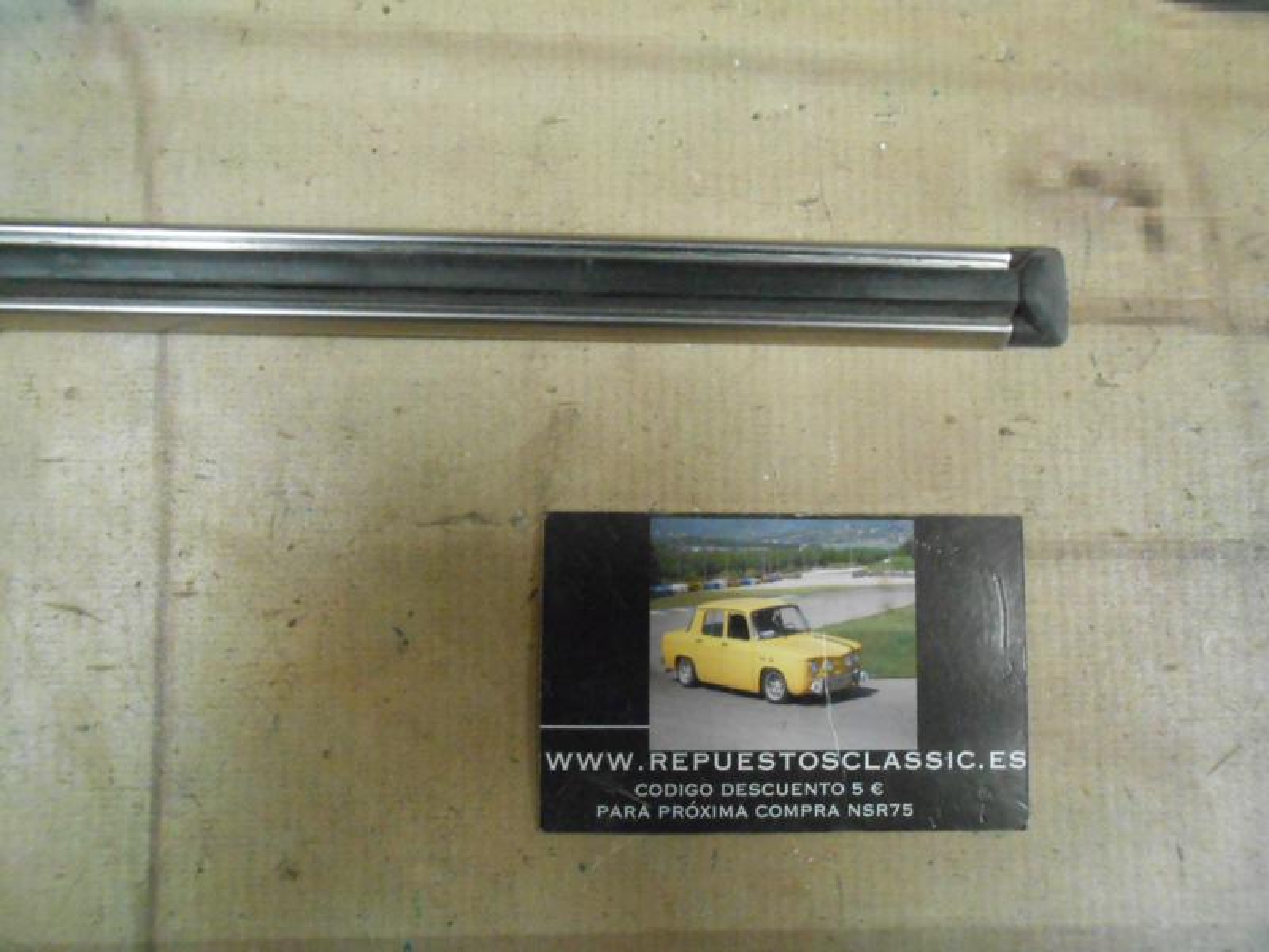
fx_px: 953
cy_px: 476
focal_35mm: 26
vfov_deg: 53.1
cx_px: 634
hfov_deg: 67.3
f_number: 3.5
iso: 800
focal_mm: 4.6
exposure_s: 1/20
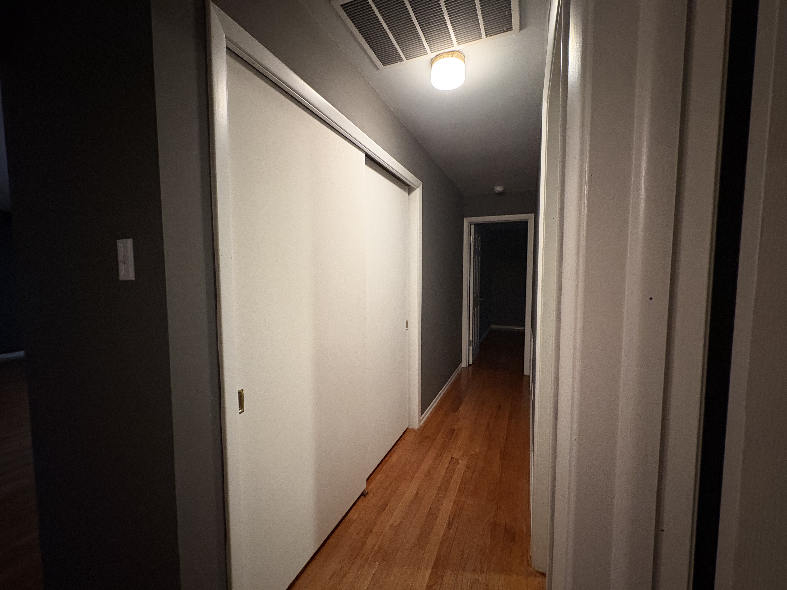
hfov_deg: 102.1
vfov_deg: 85.7
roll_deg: +0.4
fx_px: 318
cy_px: 295
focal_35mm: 14
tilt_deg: -4.4
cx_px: 394
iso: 640
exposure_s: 1/40
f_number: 2.2
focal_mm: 2.22
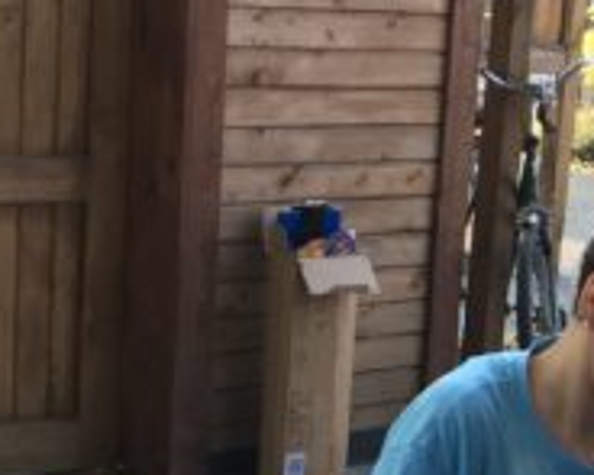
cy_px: 569
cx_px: 768
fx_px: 2073
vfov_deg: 12.7
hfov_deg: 15.5
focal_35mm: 118
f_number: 2.2
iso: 40
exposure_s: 1/100
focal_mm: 4.15
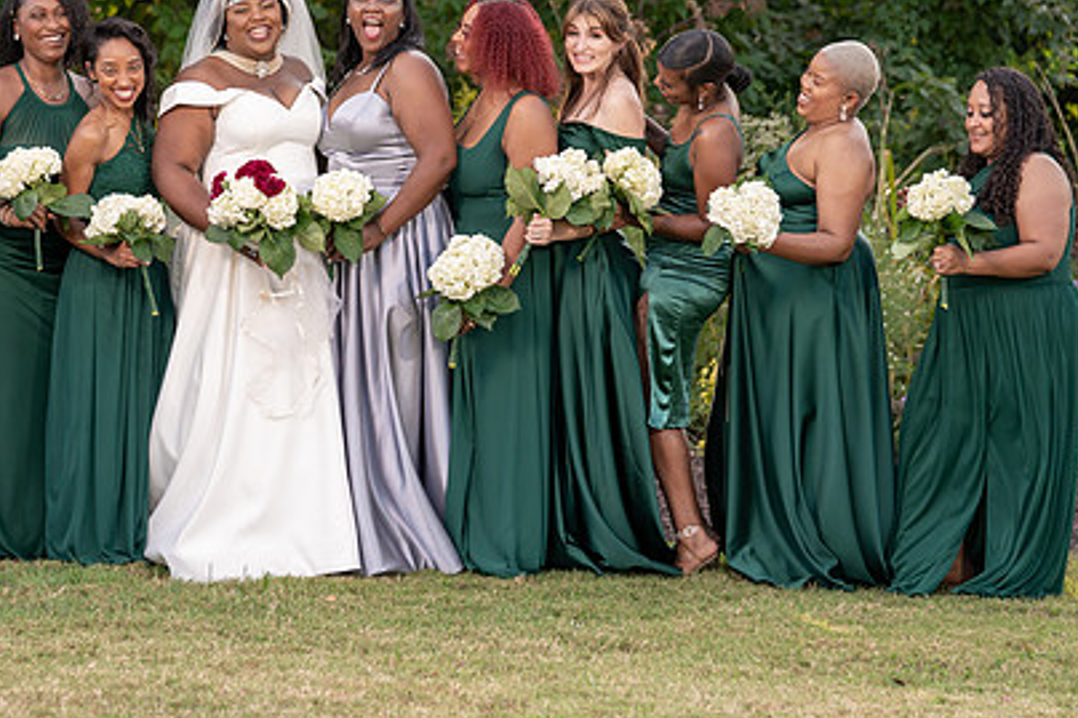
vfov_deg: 6.6
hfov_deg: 9.8
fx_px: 6256
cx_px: 335
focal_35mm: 209
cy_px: 286
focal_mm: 140
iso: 160
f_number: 4
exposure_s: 1/200
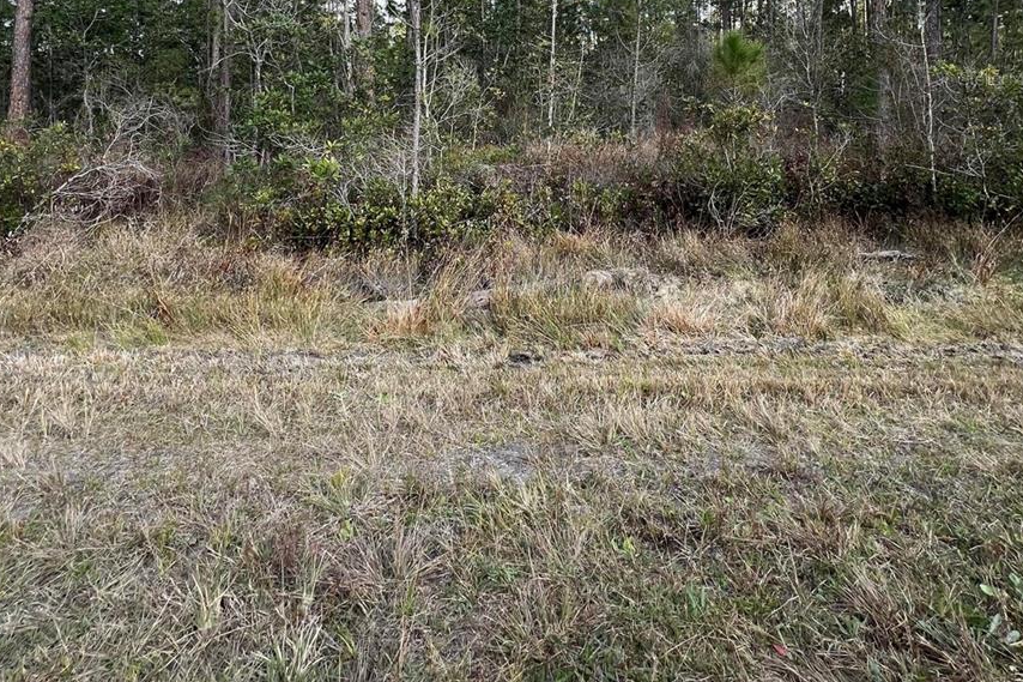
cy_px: 78
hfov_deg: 86.9
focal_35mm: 19
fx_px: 540
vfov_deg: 56.4
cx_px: 506
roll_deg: -1.1
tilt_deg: +3.1
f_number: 1.8
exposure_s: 1/369
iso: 32
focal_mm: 1.57
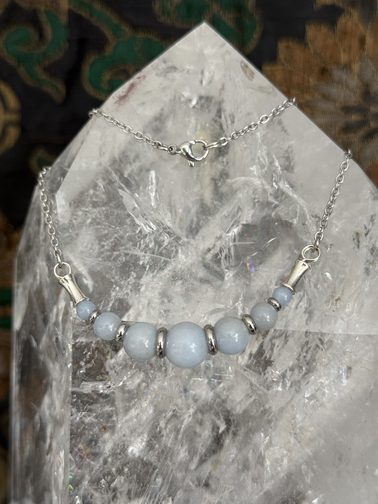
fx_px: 699
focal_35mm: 48
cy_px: 252
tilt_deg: -7.5
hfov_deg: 30.3
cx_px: 189
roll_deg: -0.6
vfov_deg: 39.7
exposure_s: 1/60
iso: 160
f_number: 1.78
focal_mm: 6.76
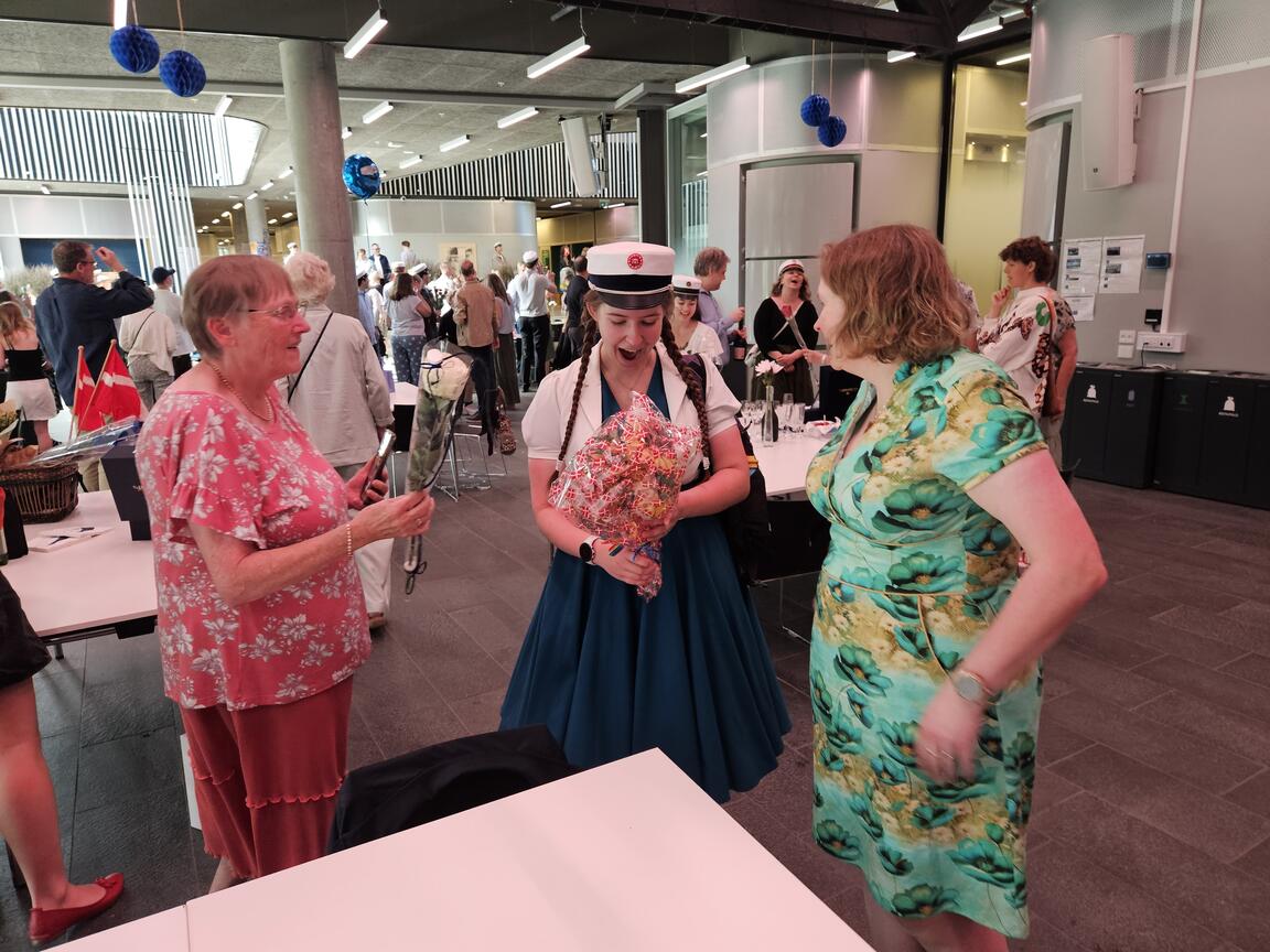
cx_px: 635
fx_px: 844
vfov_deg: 58.9
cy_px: 476
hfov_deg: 73.9
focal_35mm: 23
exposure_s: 1/100
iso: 320
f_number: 1.8
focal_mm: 5.4
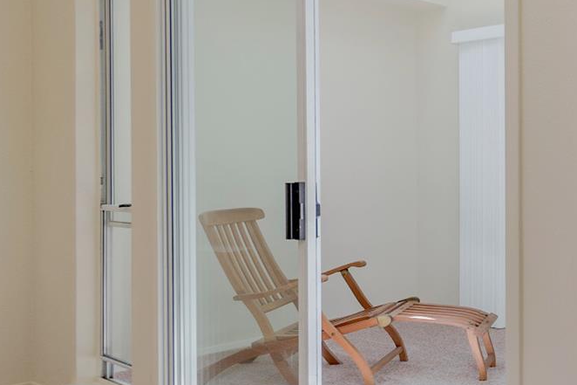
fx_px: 545
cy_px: 224
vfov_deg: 38.8
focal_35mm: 34
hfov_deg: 43.3
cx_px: 635
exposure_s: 1/80
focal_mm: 10
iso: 100
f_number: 5
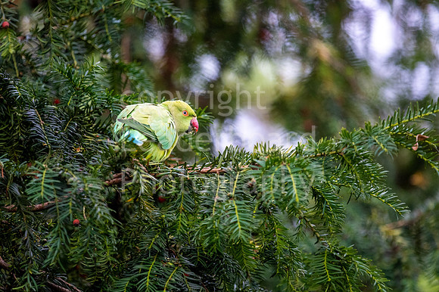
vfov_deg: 3.1
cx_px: 220
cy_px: 146
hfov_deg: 4.6
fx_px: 5484
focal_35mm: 450
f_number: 4
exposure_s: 1/320
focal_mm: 300
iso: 640
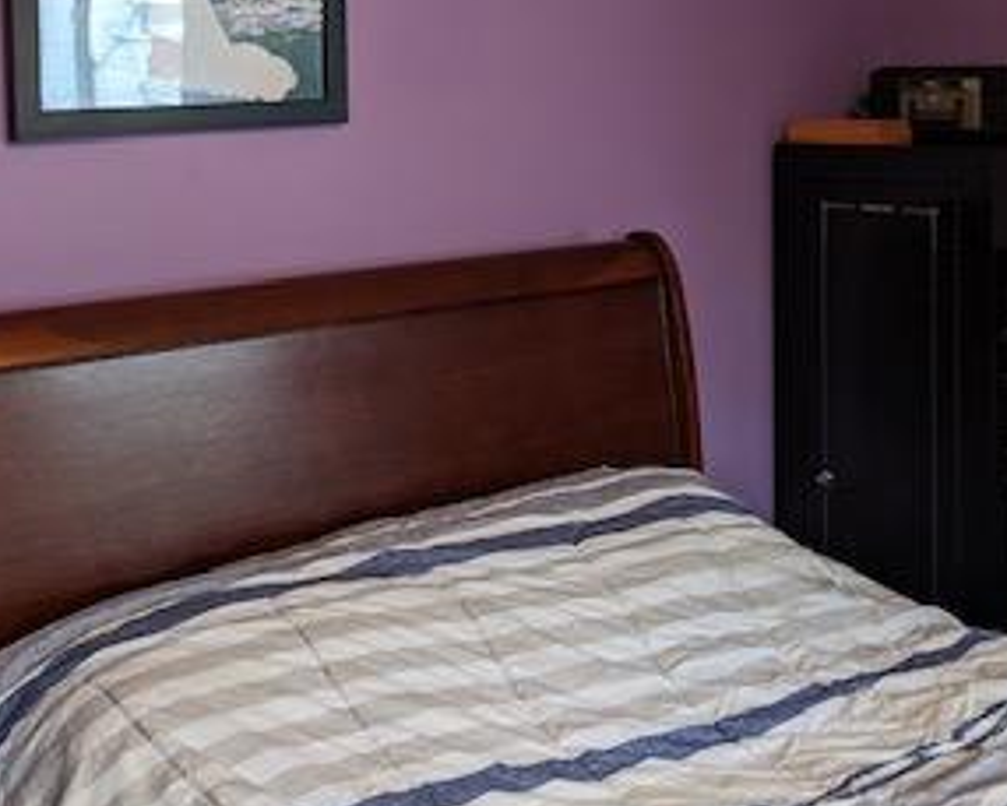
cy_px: 141
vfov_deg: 25.3
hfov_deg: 31.7
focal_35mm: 59
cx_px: 658
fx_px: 1759
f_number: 1.73
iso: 60
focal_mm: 4.38
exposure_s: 1/24
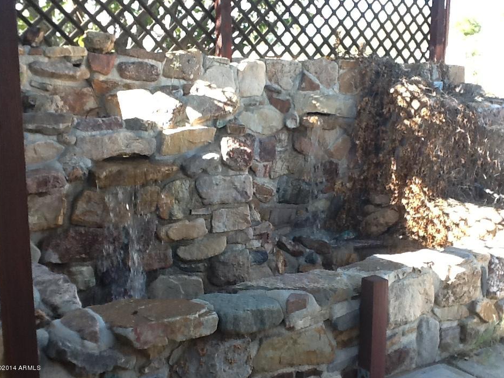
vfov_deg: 32.2
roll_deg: -0.3
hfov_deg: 42.1
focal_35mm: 45
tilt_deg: -5.2
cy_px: 189
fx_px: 655
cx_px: 251
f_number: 2.4
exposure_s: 1/120
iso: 40
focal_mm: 2.03
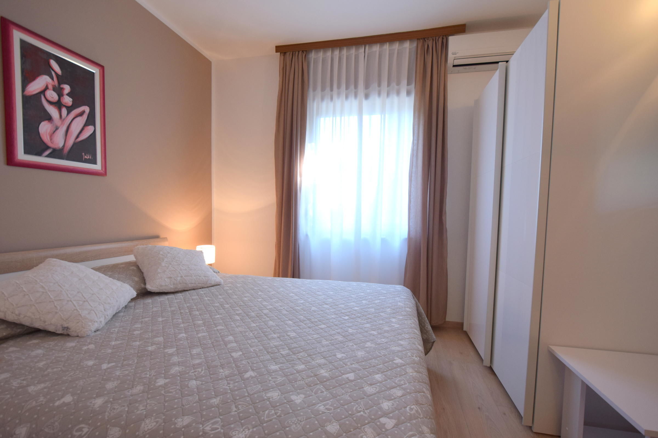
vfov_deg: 77.3
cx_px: 329
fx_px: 274
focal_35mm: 15
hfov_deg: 100.4
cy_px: 219
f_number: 4.5
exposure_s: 1/80
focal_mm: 10
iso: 400
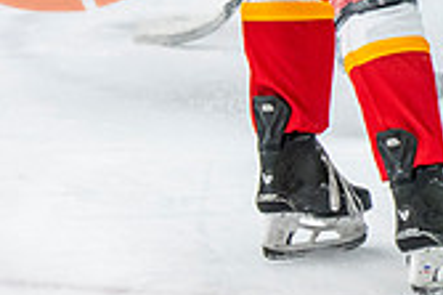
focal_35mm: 475
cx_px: 820
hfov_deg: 4.3
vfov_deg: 2.9
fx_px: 5839
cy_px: -170
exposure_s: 1/640
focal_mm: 98
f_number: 3.2
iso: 2000
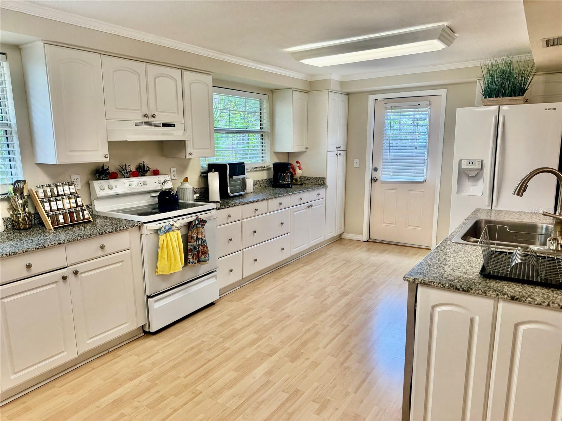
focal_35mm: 24
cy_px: 210
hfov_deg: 71.6
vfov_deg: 56.8
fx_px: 390
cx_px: 281
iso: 100
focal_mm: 6.76
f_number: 1.78
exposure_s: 1/120
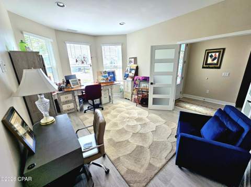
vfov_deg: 89.8
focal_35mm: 13
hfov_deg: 106.2
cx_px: 126
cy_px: 94
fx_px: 94
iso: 50
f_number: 2.2
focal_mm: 2.2
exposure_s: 1/120
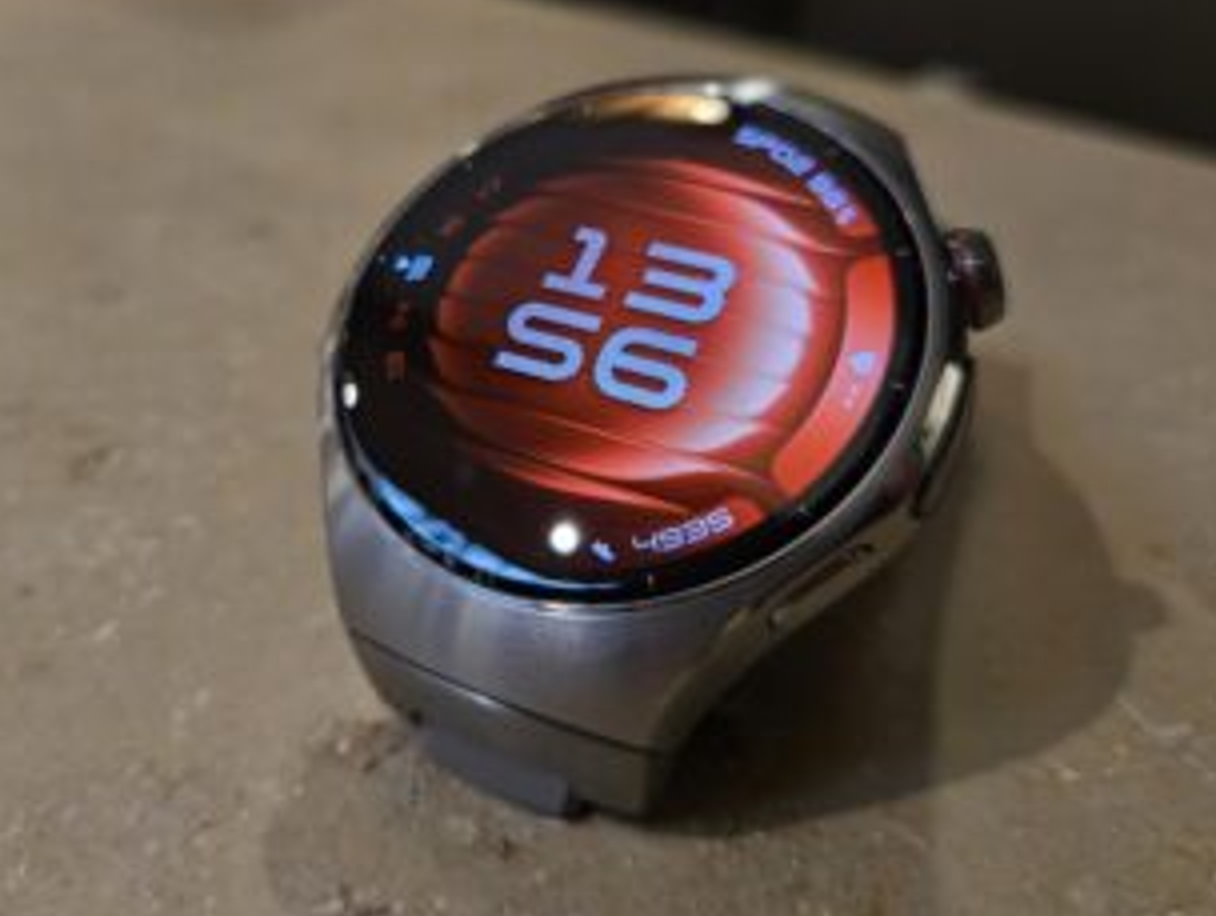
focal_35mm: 34
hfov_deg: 53.8
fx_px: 1196
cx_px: 540
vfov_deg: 41.5
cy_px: 324
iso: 500
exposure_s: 1/100
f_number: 1.8
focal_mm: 5.4
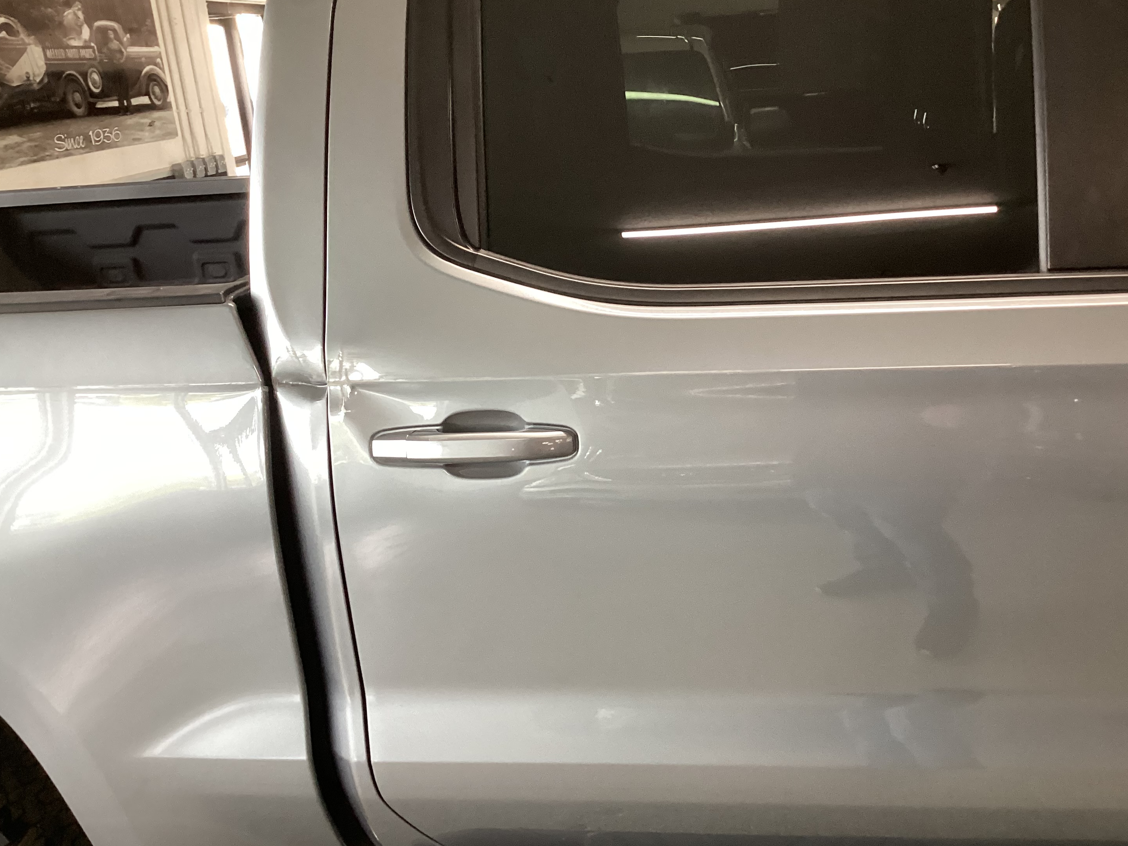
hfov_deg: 52.5
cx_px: 625
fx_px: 1140
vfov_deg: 40.7
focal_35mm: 35
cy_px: 420
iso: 200
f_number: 2.4
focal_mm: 3.3
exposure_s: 1/60
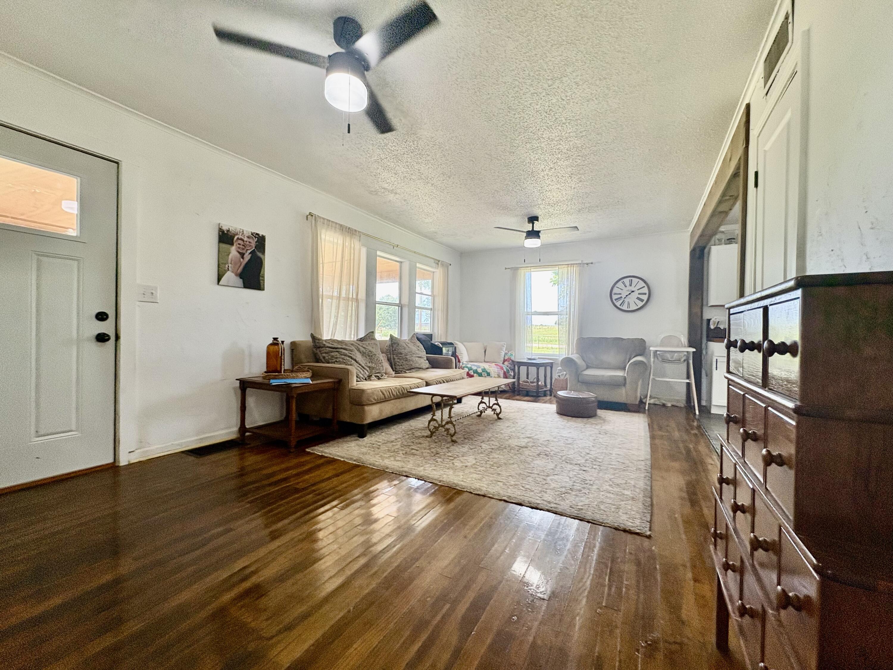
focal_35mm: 14
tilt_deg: +1.1
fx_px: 361
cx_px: 446
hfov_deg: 102.1
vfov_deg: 85.7
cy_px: 335
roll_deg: -0.8
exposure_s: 1/120
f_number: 2.2
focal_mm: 2.22
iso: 125
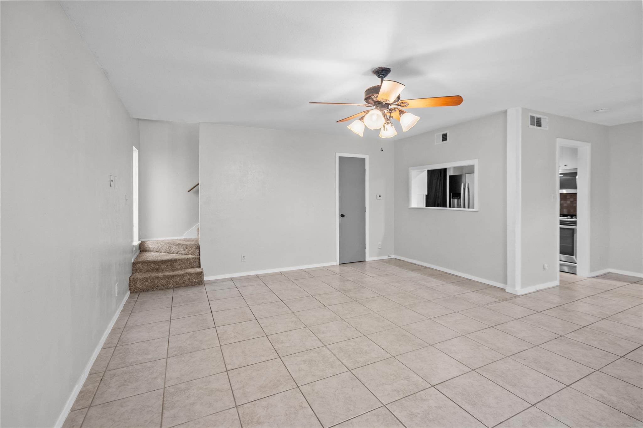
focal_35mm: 16
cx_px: 322
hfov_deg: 96.7
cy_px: 214
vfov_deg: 73.7
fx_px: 286
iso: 800
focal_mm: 16
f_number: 4
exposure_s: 1/10
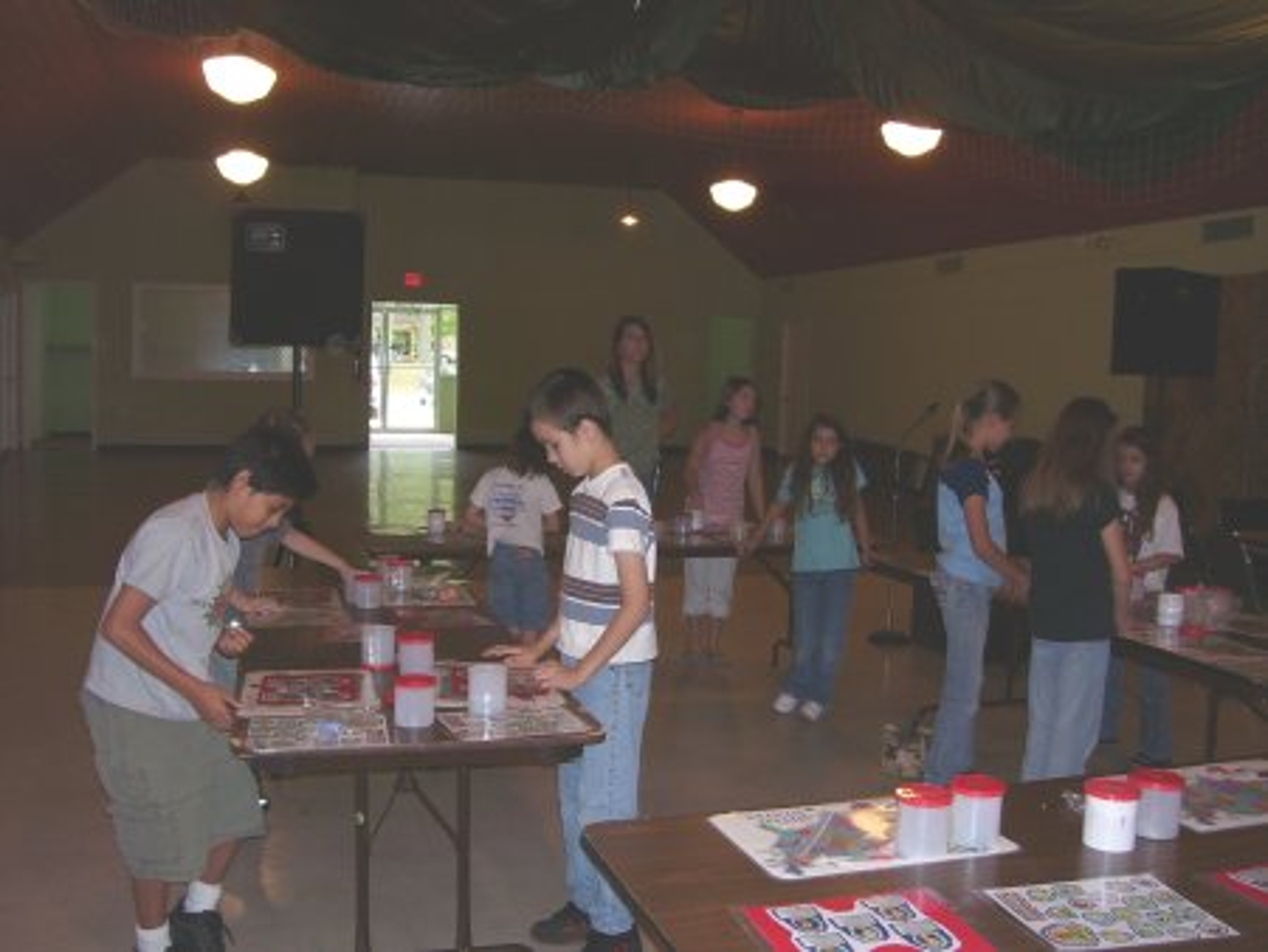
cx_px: 634
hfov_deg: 53.9
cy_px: 476
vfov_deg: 41.8
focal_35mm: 34
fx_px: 1246
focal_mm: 5.6
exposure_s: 1/30
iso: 80
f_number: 2.7
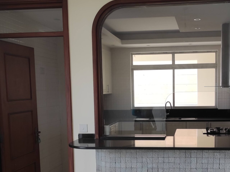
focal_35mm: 50
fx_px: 332
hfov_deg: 37.9
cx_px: 150
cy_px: 125
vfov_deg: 28.7
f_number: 1.89
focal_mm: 5.43
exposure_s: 1/100
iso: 102
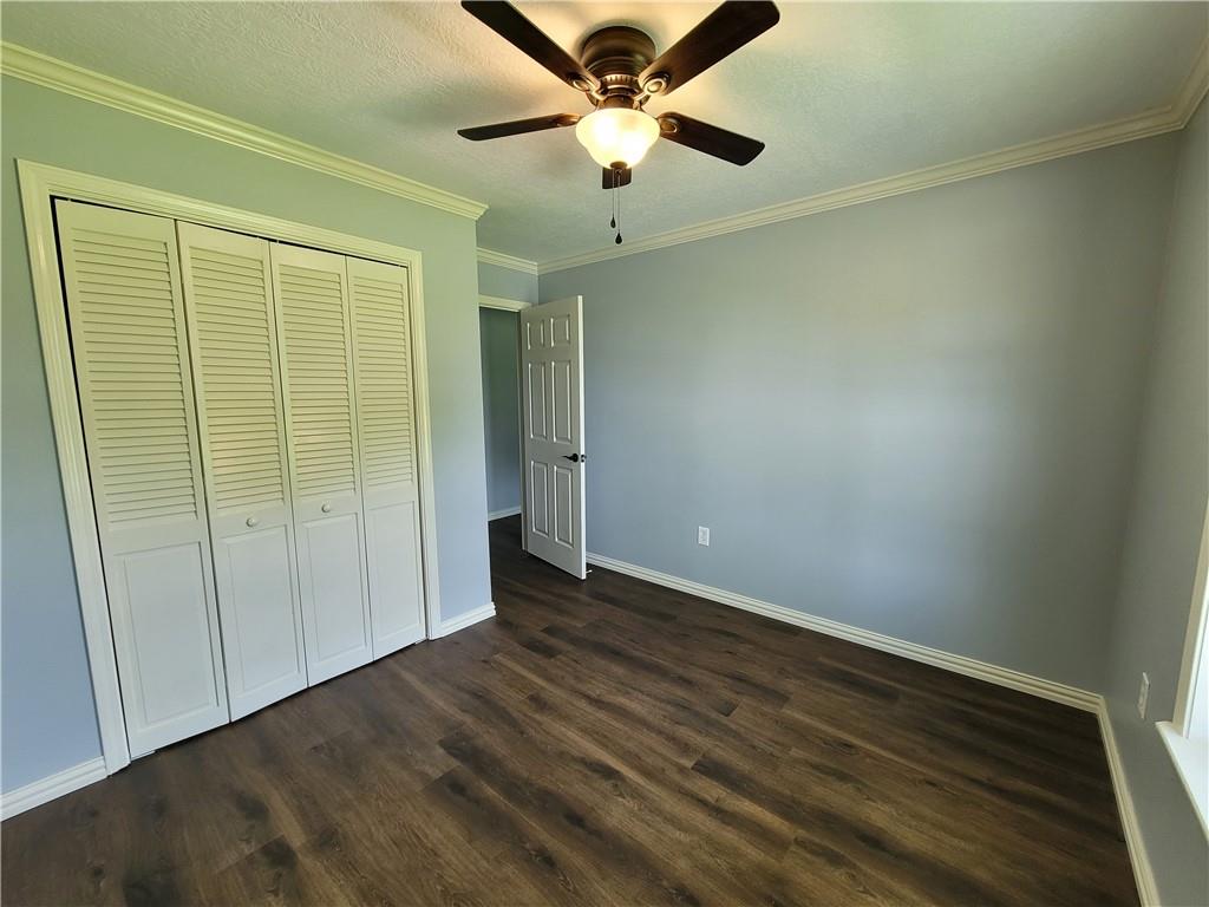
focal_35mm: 13
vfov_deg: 89.9
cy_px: 454
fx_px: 454
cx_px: 604
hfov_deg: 106.2
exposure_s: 1/59
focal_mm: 2.2
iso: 160
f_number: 2.2
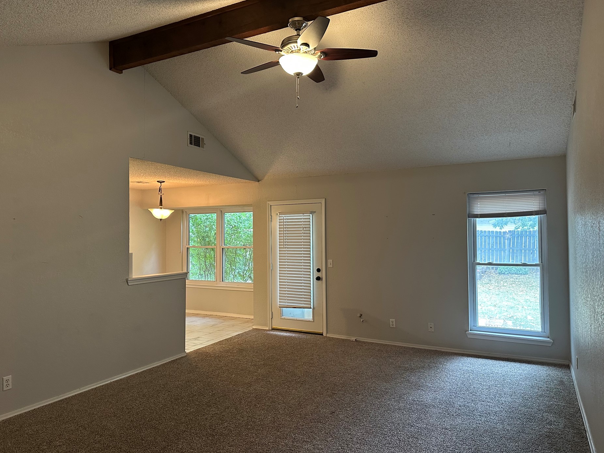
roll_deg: +0.2
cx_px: 292
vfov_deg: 54.9
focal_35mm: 25
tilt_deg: +0.9
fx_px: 436
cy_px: 225
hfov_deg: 69.4
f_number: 1.78
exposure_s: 1/60
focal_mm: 6.86
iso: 320
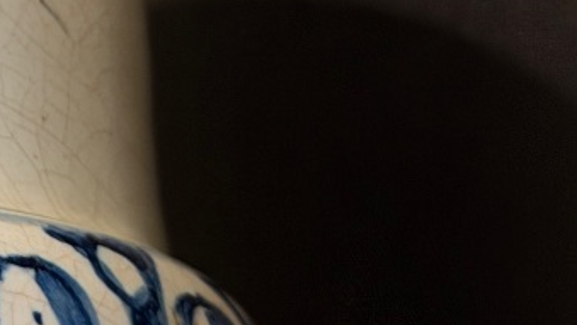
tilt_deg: +15.5
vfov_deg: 6.6
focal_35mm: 185
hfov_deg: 11.4
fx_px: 2832
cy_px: 105
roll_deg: -0.2
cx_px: -163
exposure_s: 1/50
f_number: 1.78
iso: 160
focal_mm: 6.76
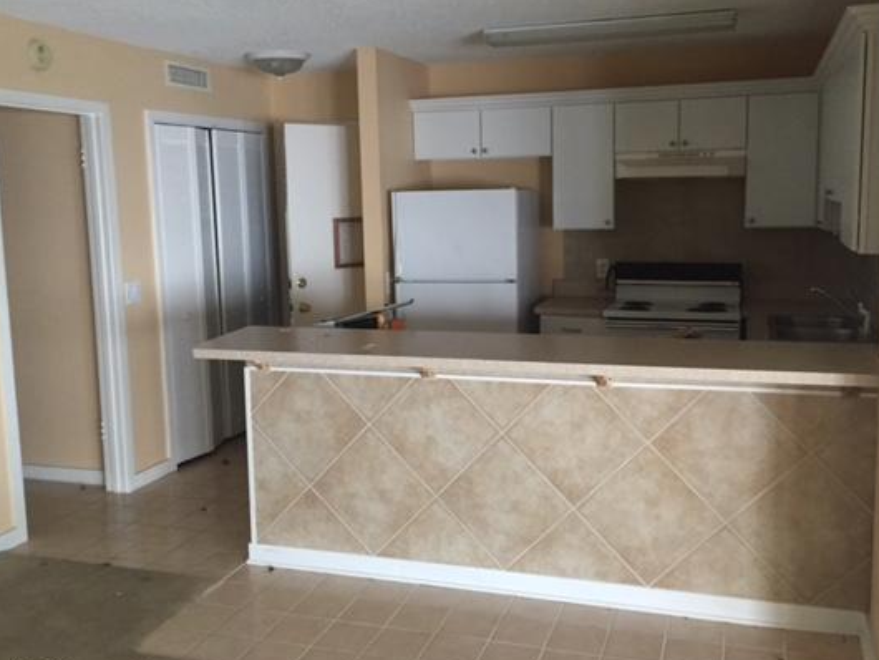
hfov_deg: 52.6
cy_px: 312
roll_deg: +0.3
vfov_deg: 40.7
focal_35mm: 35
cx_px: 473
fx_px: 889
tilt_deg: -8.3
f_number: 2.2
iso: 250
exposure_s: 1/24
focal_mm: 4.15
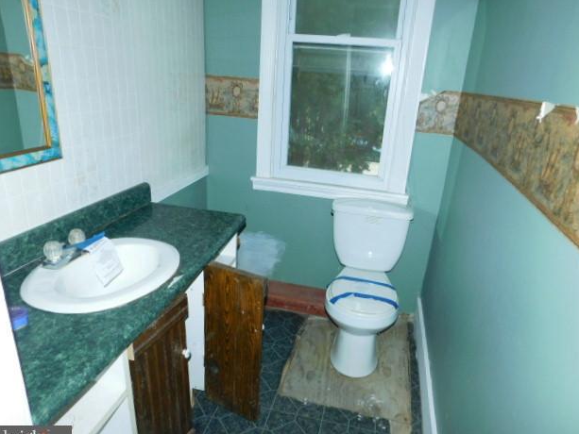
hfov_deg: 71.6
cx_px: 300
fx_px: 402
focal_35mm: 24
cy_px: 224
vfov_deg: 56.8
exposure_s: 1/30
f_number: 3
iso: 200
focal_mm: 4
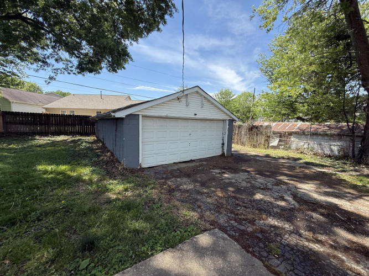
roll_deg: -2.2
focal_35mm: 14
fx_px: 149
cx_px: 184
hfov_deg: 102.1
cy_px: 138
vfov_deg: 85.7
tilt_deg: -5.3
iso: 50
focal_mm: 2.22
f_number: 2.2
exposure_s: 1/585
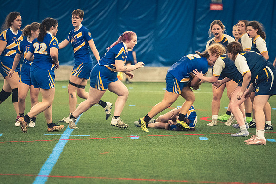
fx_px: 2122
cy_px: 92
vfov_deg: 5.0
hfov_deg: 7.4
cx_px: 138
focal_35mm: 277
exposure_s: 1/500
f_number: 2.8
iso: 12800
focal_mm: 185
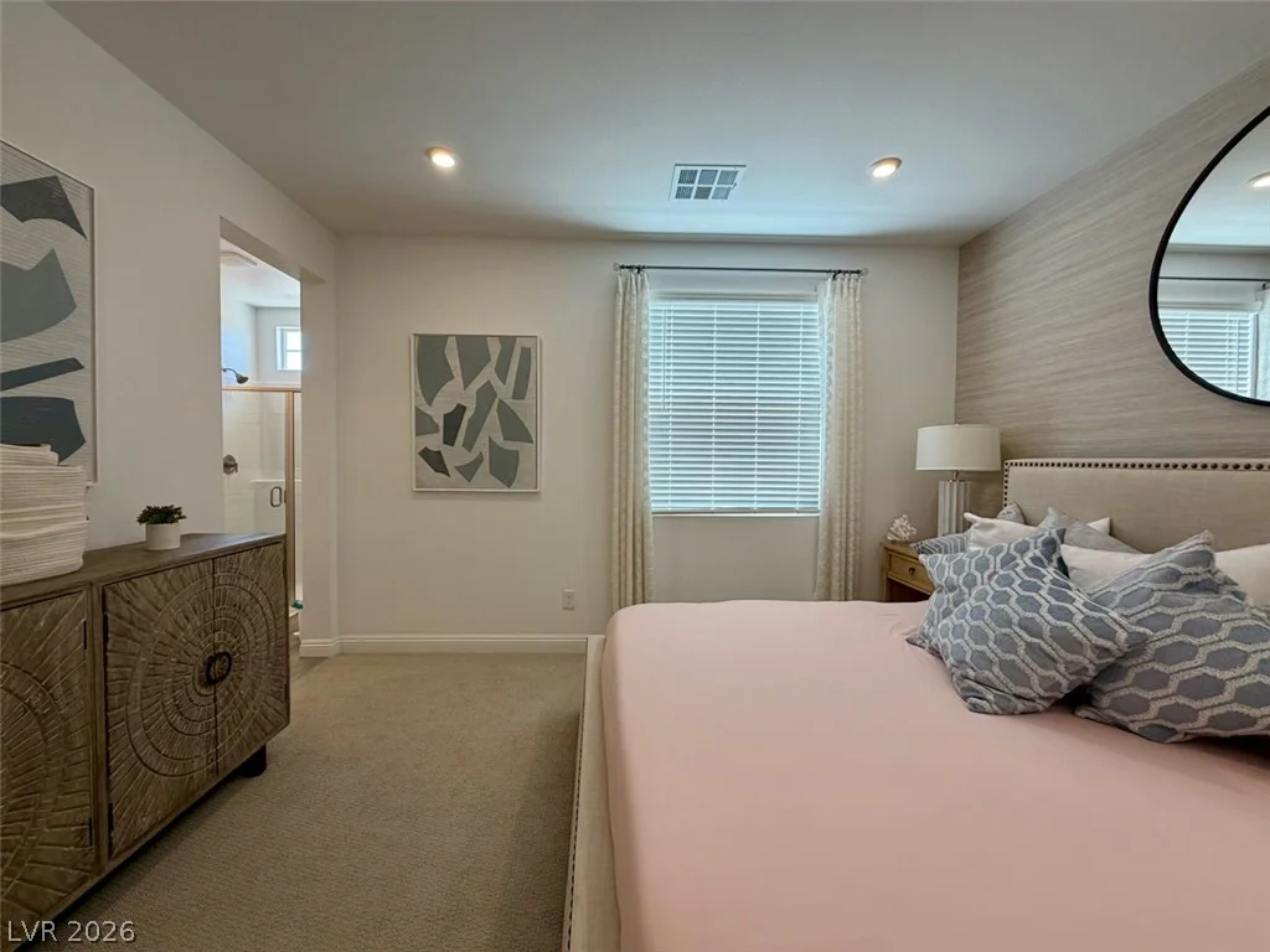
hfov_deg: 102.1
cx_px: 635
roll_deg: +0.2
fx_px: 514
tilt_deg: -0.8
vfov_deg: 85.7
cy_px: 476
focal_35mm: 14
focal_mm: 2.22
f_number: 2.2
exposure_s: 1/120
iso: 160
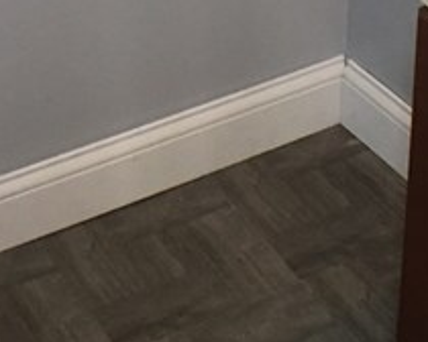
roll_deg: +1.7
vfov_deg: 10.7
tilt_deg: -25.2
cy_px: -204
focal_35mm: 138
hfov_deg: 13.9
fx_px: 1748
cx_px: 147
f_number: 2.2
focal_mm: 4.15
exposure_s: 1/30
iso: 100
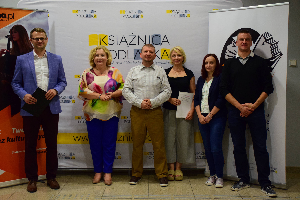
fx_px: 437
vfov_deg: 25.8
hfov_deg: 37.9
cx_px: 150
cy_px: 100
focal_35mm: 52
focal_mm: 35
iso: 2000
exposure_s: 1/80
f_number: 4.5
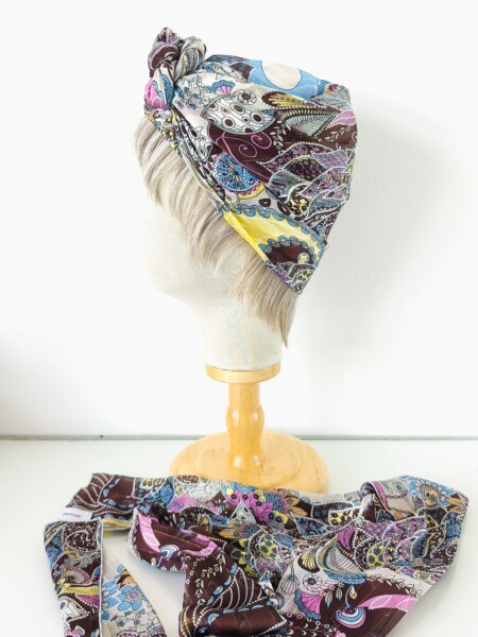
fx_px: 589
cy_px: 318
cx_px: 239
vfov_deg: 56.8
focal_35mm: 32
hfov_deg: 44.2
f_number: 1.65
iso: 50
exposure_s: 1/25
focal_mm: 6.14
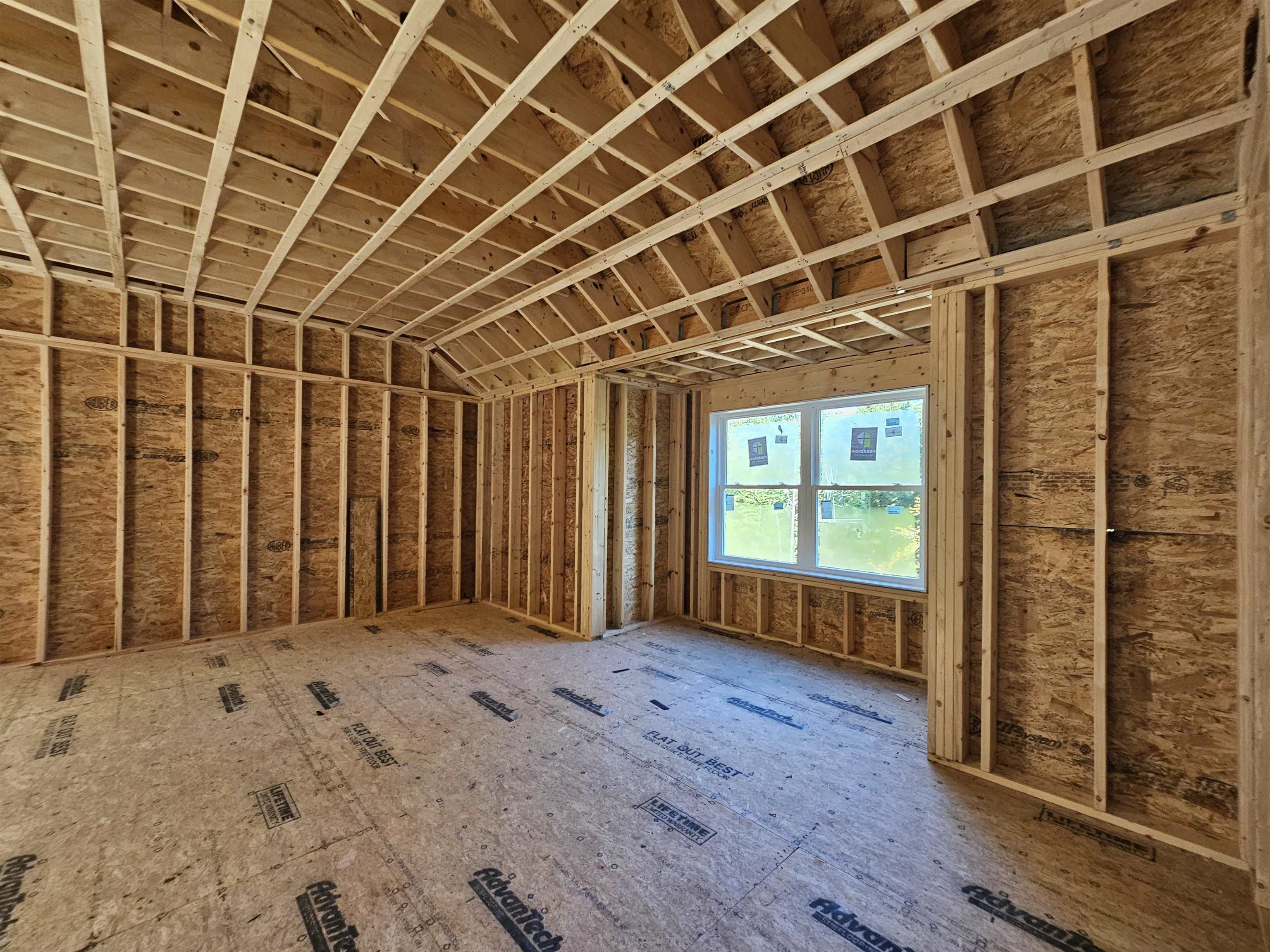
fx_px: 477
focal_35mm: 13
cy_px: 476
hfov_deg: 106.2
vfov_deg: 89.9
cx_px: 635
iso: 200
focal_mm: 2.2
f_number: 2.2
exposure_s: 1/60
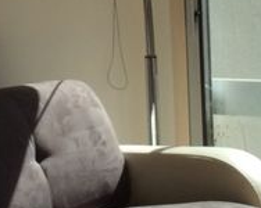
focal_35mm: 171
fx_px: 1320
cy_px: 99
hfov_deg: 11.3
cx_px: 190
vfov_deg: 9.0
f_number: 2.4
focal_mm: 3.3
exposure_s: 1/907
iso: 32
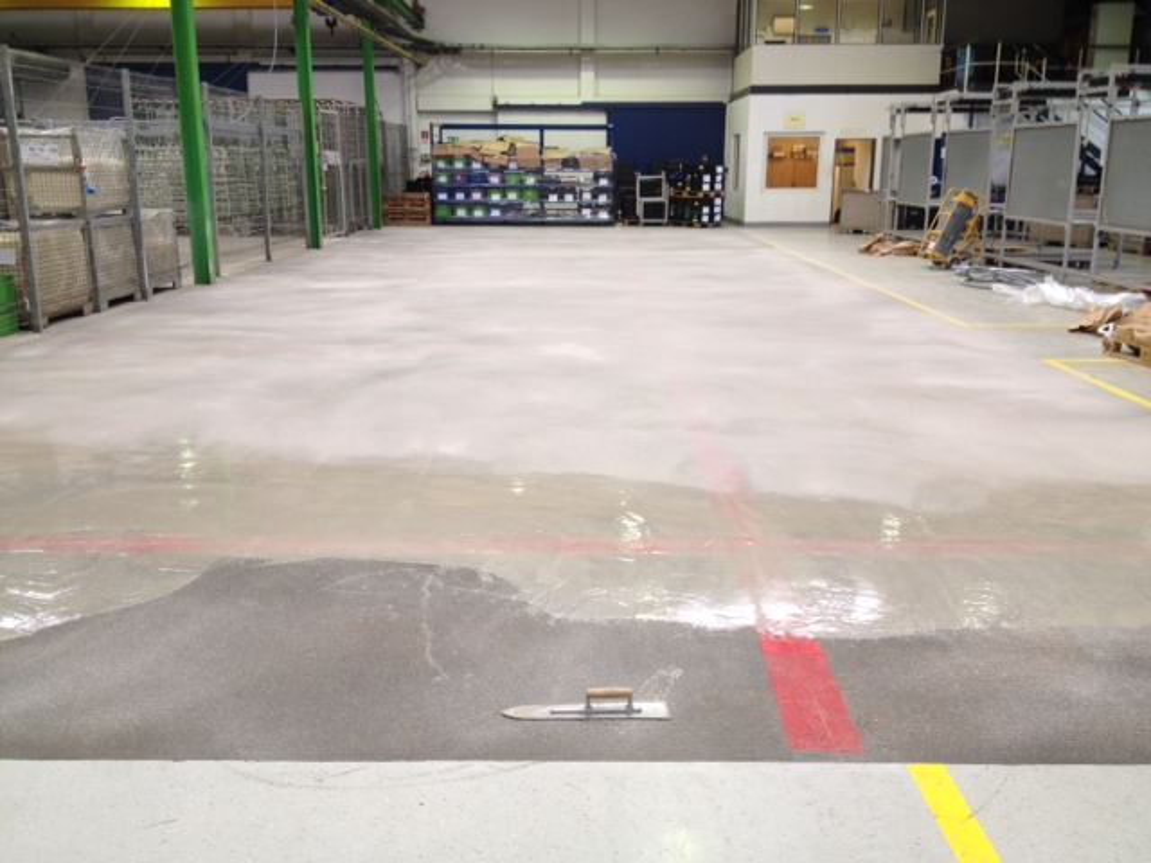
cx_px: 576
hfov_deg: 52.6
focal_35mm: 35
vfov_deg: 40.7
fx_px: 1164
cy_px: 432
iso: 80
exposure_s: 1/20
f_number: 2.4
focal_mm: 4.28
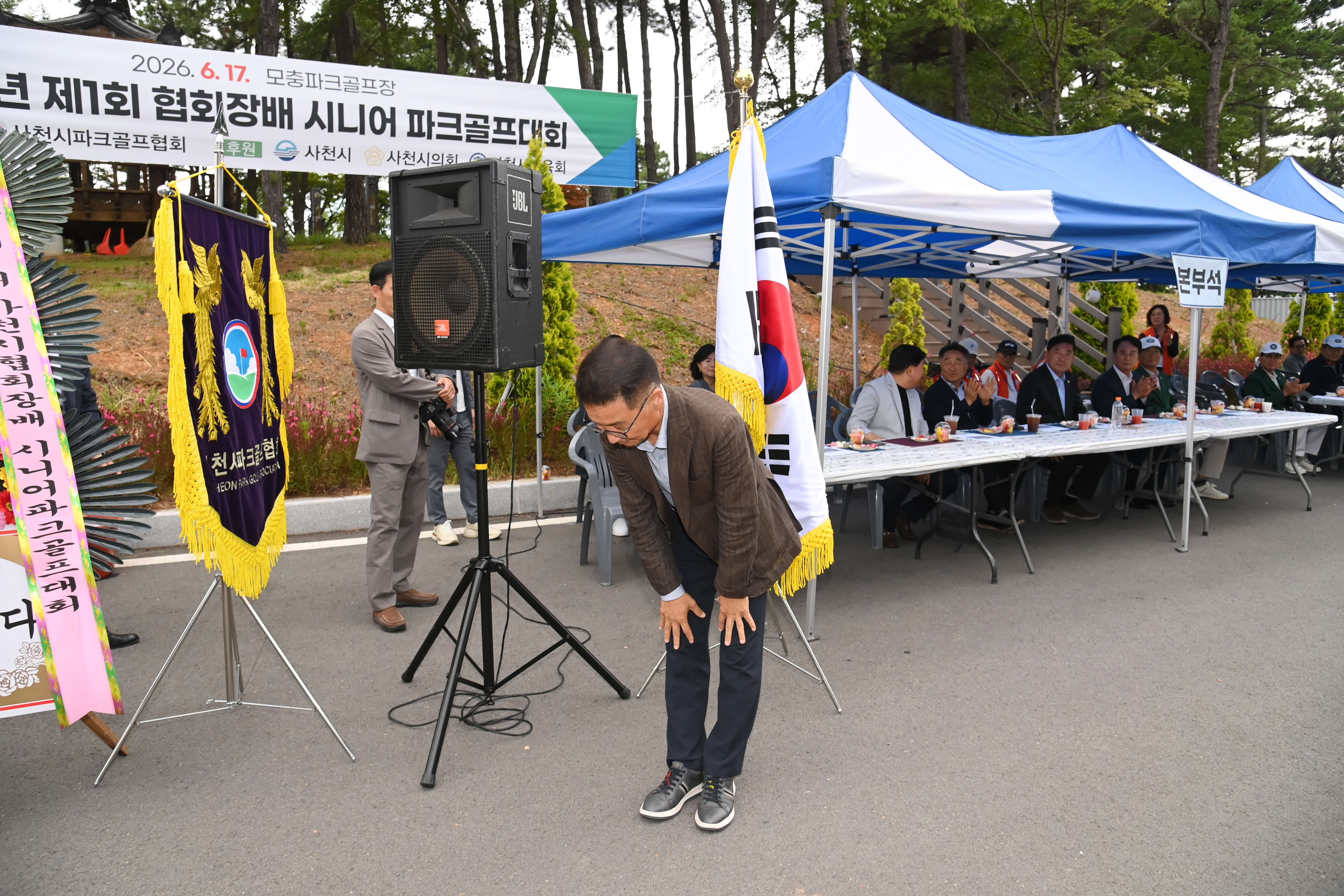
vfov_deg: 53.1
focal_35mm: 24
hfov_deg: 73.7
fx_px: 896
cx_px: 672
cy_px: 448
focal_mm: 24
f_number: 6.3
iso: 400
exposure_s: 1/250
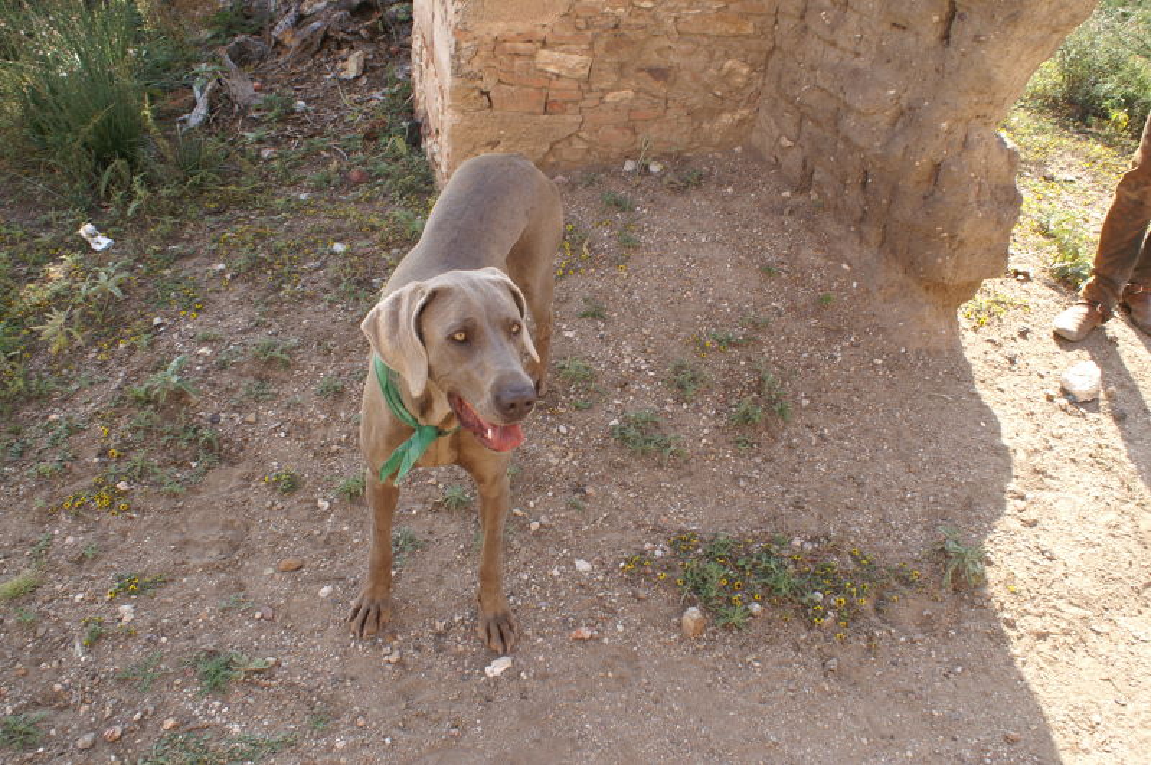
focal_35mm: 30
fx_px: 958
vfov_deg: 43.5
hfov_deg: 62.0
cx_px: 576
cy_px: 382
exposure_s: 1/80
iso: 100
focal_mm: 20
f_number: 7.1
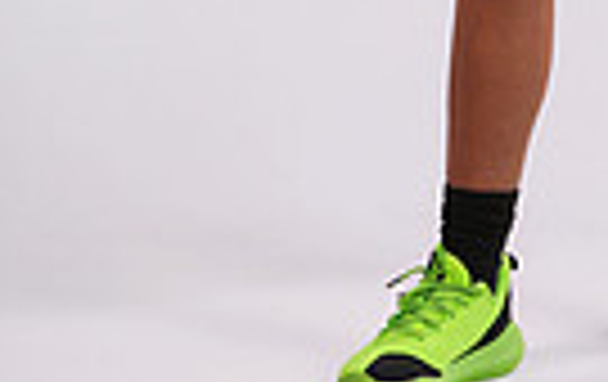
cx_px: 658
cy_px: -553
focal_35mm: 237
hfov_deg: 8.8
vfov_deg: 5.4
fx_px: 3935
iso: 125
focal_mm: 70
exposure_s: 1/200
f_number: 9
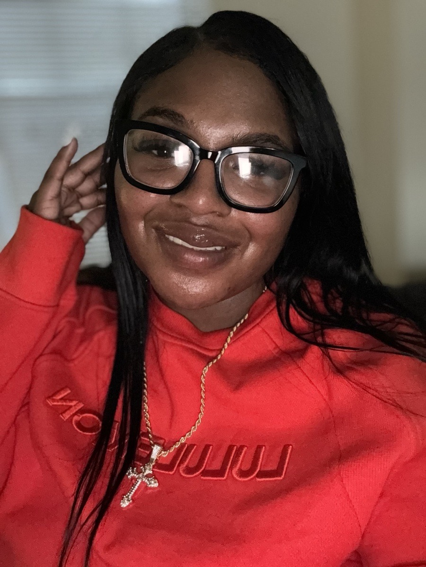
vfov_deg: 60.0
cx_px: 213
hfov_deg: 46.8
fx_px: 492
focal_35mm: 30
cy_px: 284
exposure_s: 1/18
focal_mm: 2.69
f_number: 1.9
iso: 320
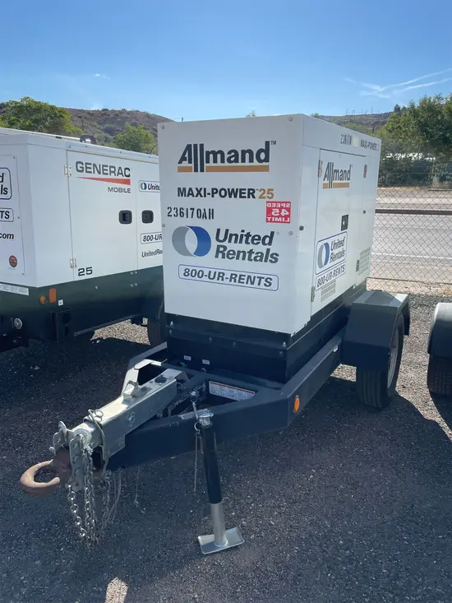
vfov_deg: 67.3
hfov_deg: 53.1
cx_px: 226
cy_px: 302
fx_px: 453
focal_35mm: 26
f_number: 1.6
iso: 32
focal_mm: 4.2
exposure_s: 1/3401
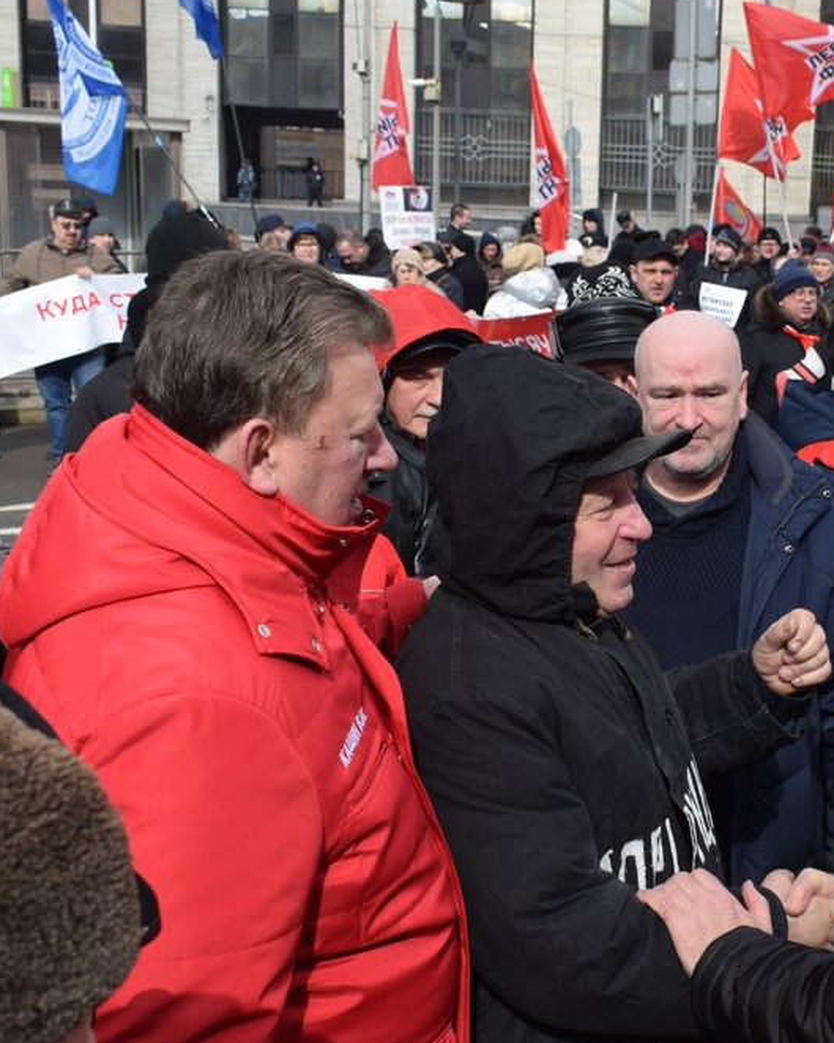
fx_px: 1666
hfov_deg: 27.5
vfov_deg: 34.7
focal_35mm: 54
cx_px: 678
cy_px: 587
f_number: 9
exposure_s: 1/320
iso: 200
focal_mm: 22
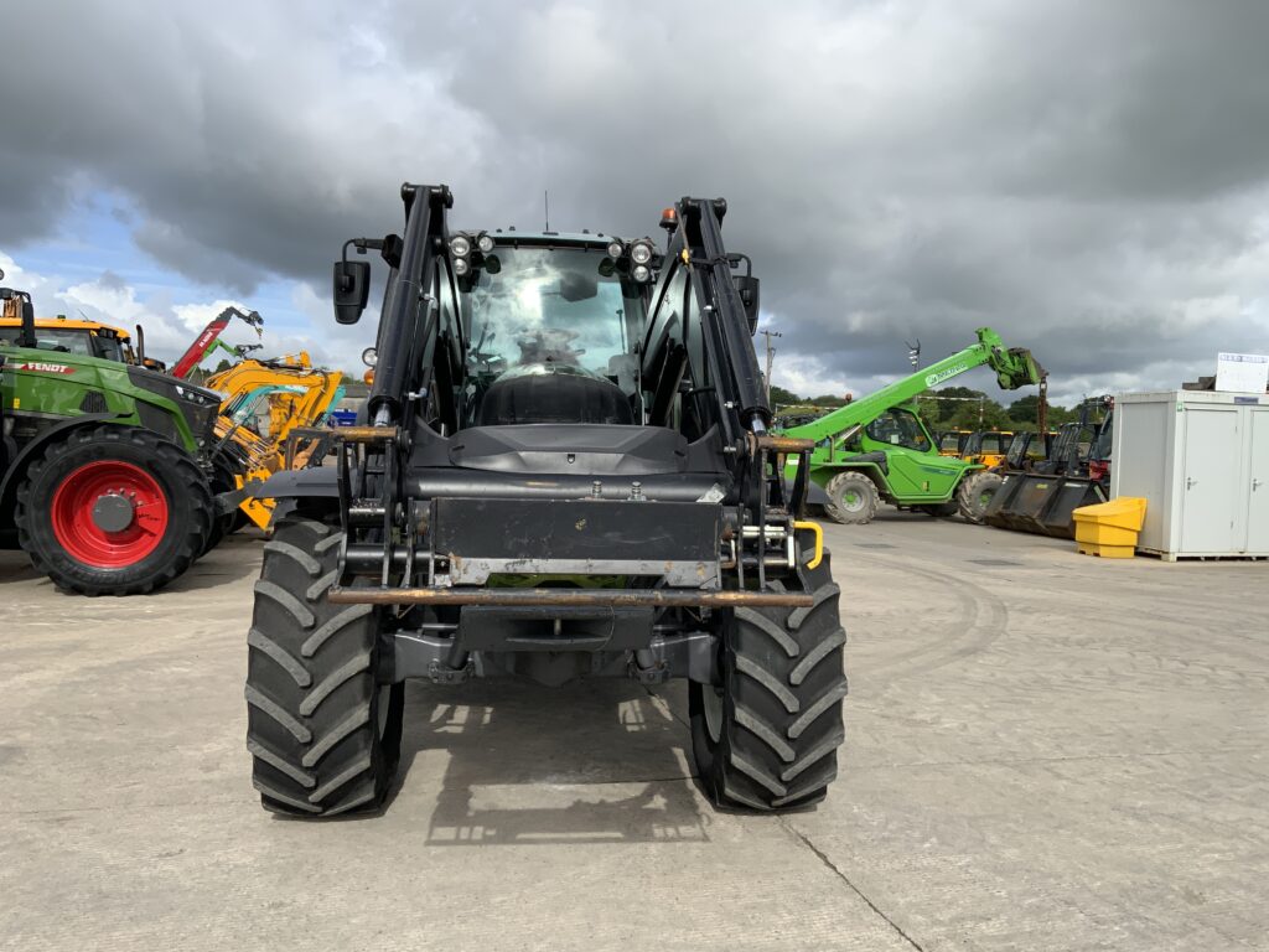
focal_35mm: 29
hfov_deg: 61.7
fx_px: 1063
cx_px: 634
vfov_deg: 48.2
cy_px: 476
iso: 16
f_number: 1.8
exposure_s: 1/1675
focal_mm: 3
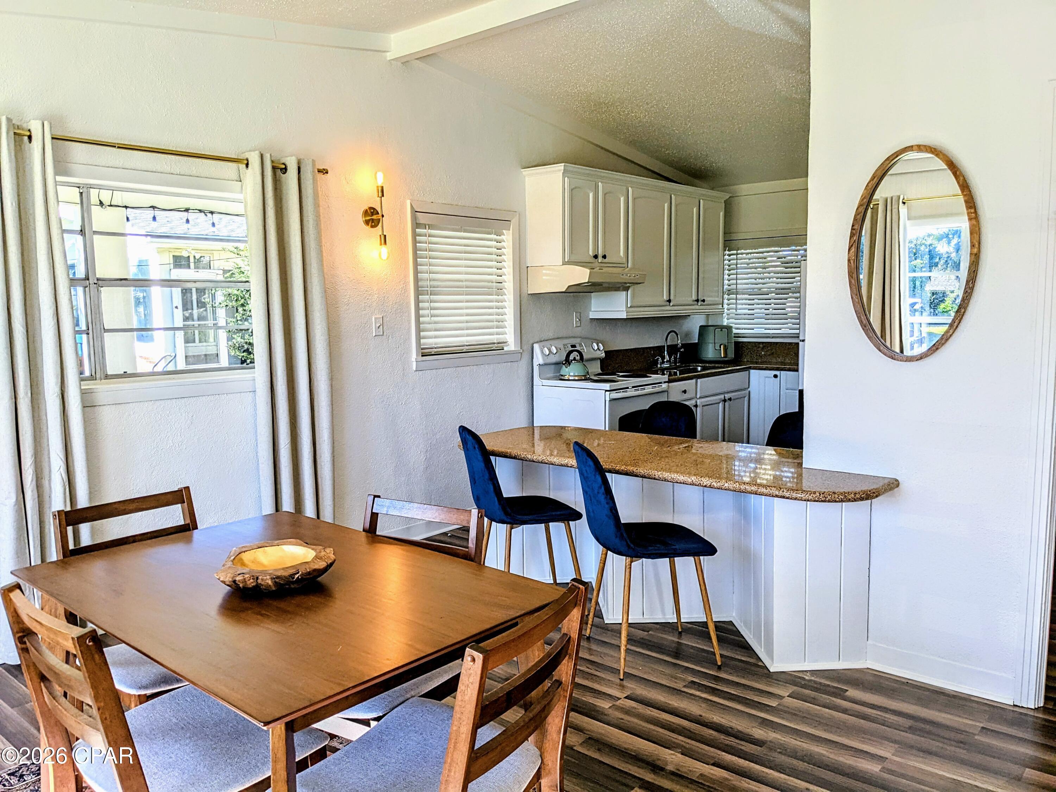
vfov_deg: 51.4
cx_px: 528
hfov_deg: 65.3
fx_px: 824
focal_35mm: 27
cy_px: 396
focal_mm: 4.38
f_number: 1.73
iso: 54
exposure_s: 1/433
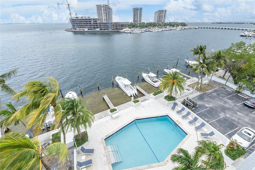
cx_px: 128
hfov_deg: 100.4
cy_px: 85
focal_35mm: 15
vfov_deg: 77.3
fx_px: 106
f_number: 8
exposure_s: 1/125
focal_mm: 10
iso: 200
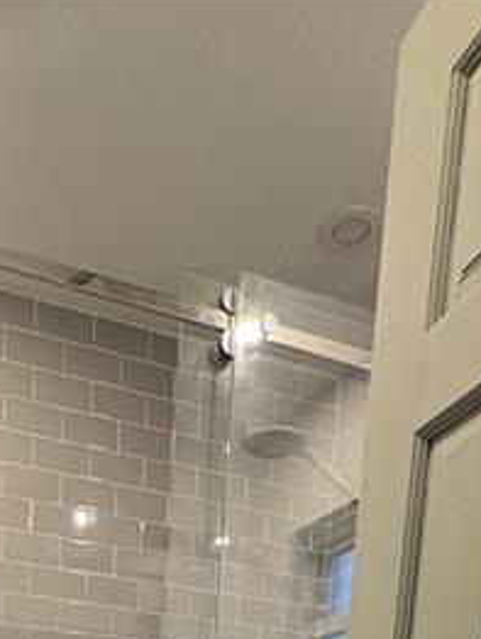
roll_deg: -2.1
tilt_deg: -9.2
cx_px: 117
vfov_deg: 29.9
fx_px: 758
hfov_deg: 34.4
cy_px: 927
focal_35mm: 41
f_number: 2.2
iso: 250
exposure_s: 1/60
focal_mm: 2.22
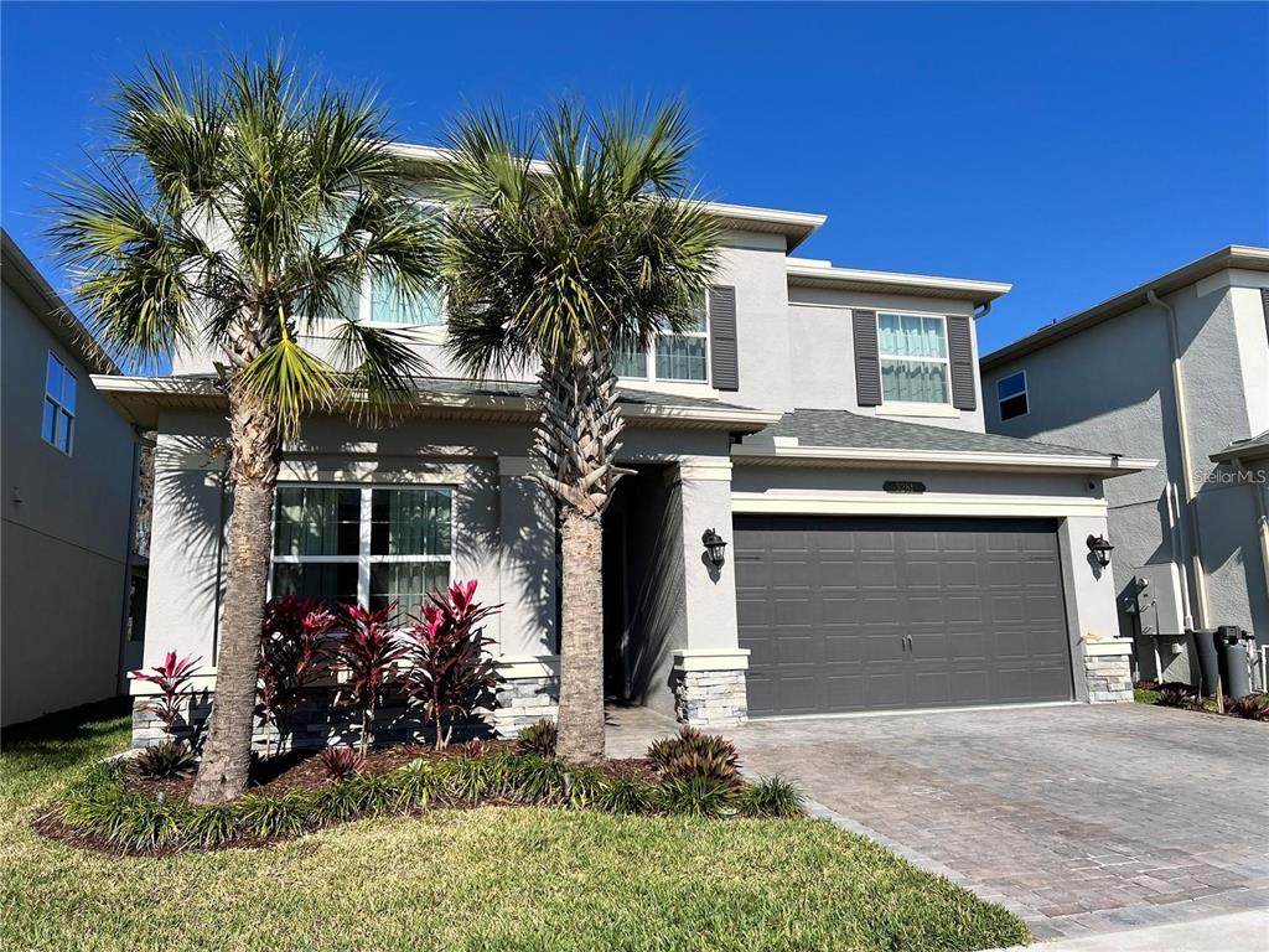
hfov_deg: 67.3
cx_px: 634
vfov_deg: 53.1
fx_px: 953
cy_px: 476
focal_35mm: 26
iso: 50
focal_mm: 5.7
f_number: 1.5
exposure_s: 1/5319
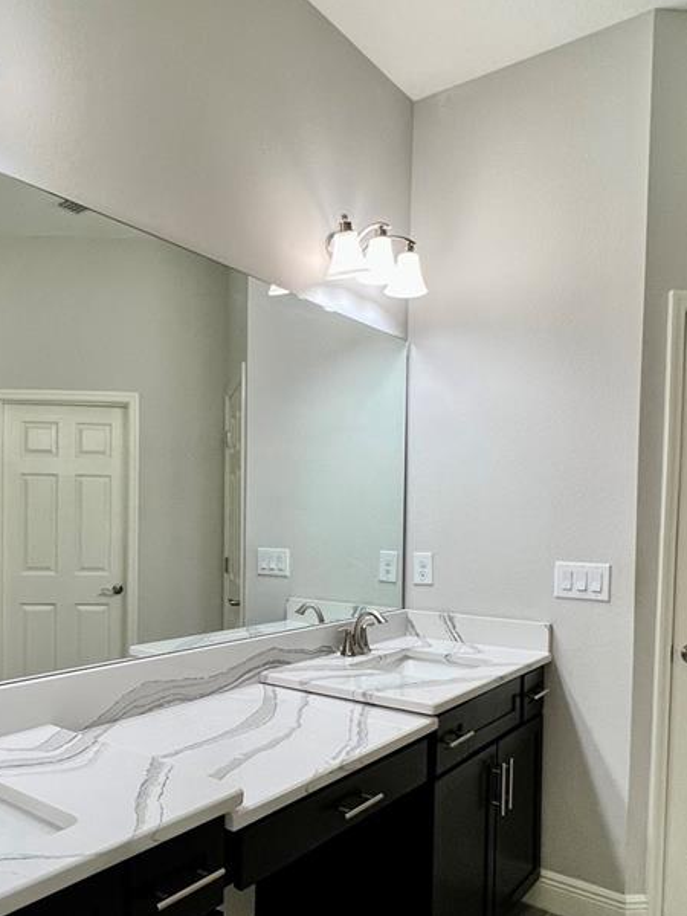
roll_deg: -1.0
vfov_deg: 66.7
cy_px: 545
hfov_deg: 51.2
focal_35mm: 26
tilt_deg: -2.8
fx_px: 688
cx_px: 188
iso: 100
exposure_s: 1/120
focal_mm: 1.57
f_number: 1.8
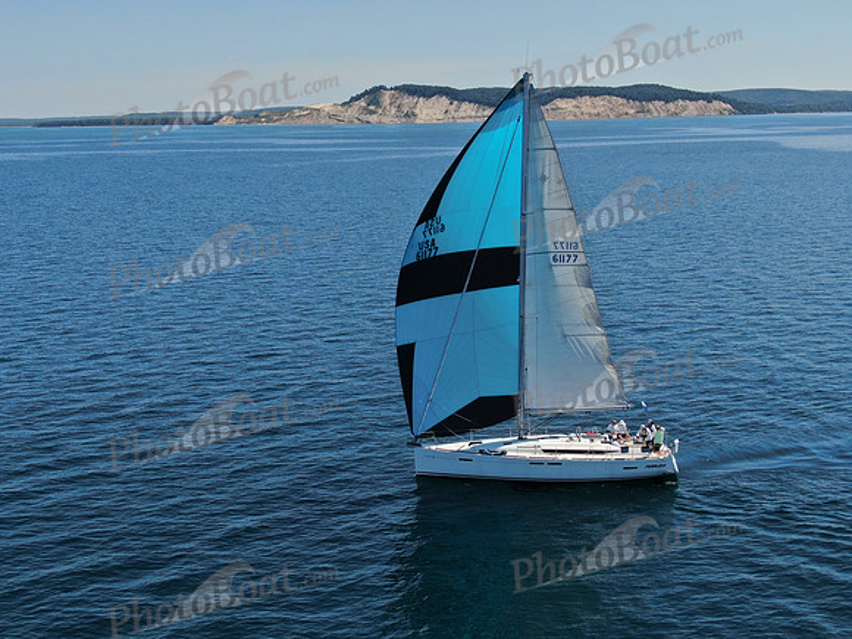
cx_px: 426
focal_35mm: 48
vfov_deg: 30.3
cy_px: 320
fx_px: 1181
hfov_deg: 39.7
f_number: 3.8
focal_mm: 8.6
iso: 100
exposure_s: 1/1000
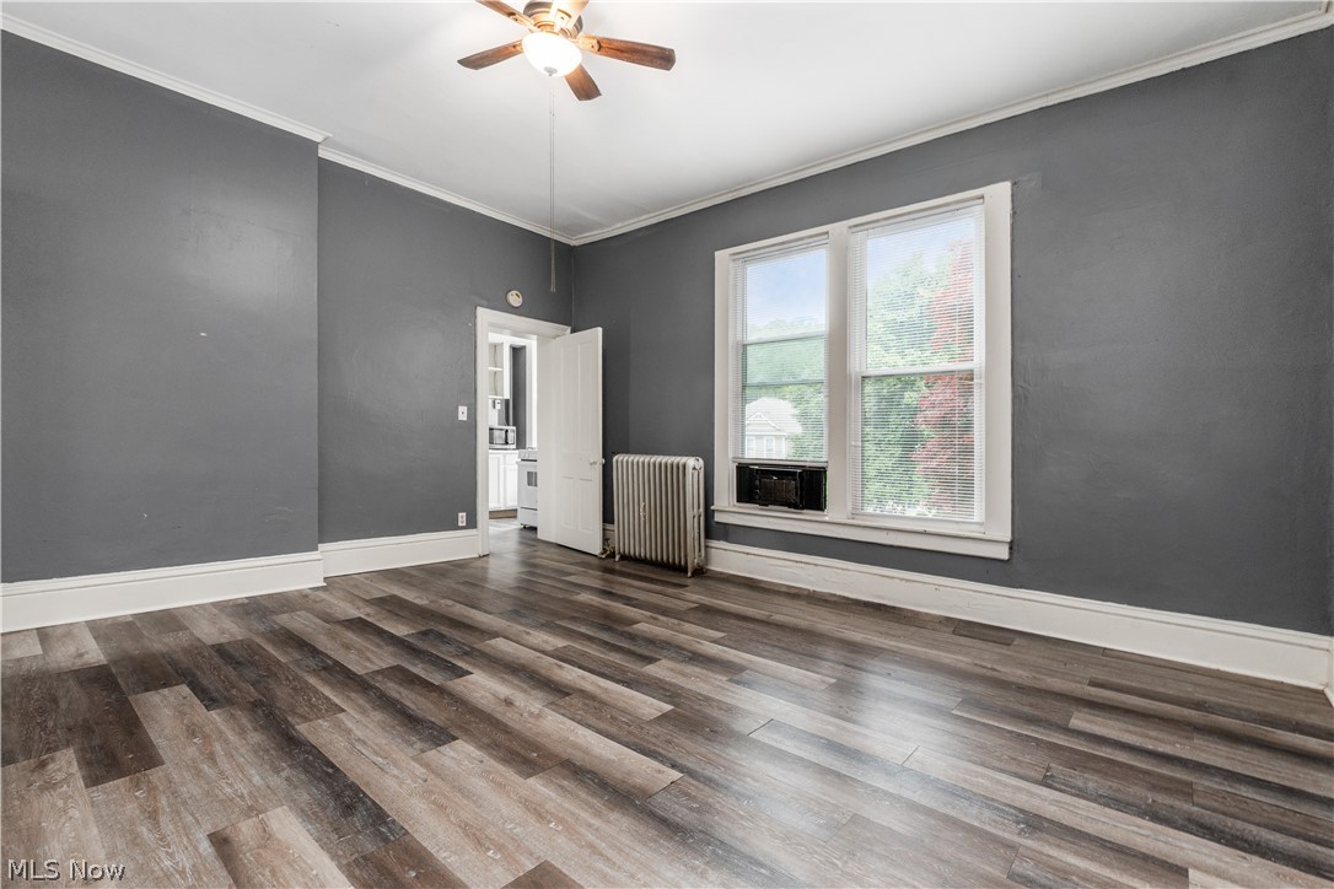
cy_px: 444
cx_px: 667
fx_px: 556
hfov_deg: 100.4
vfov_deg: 77.3
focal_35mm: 15
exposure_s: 1/15
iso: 100
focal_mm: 10
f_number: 11
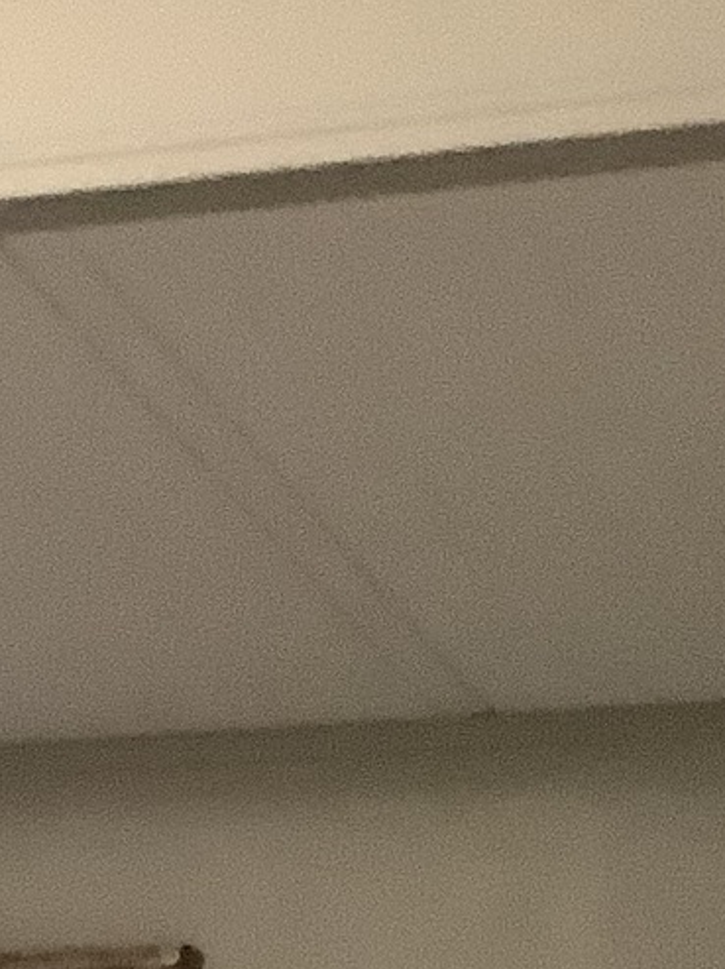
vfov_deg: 12.1
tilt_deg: -11.0
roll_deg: +1.1
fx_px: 4054
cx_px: -660
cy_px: 1948
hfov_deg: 9.6
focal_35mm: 145
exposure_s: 1/60
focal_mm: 3.3
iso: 400
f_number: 2.4
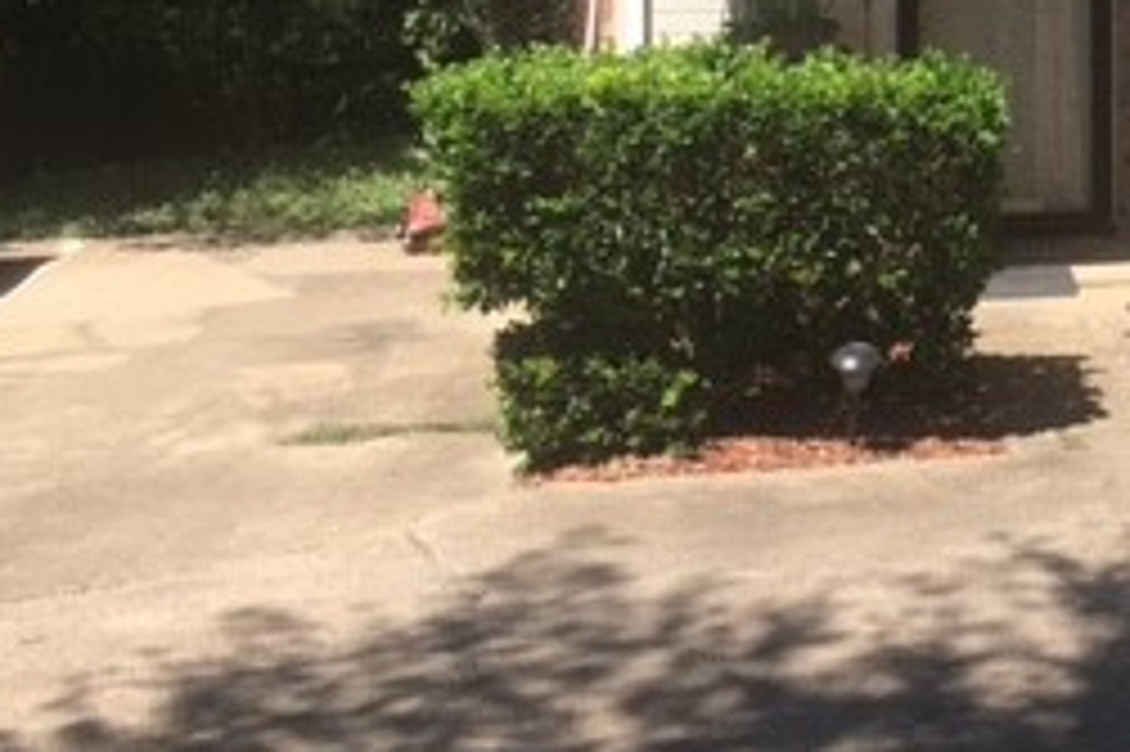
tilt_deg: +2.0
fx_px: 2415
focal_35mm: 77
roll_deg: +0.3
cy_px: -203
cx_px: 1238
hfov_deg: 24.6
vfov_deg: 16.8
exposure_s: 1/950
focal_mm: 4.15
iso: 25
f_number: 2.2
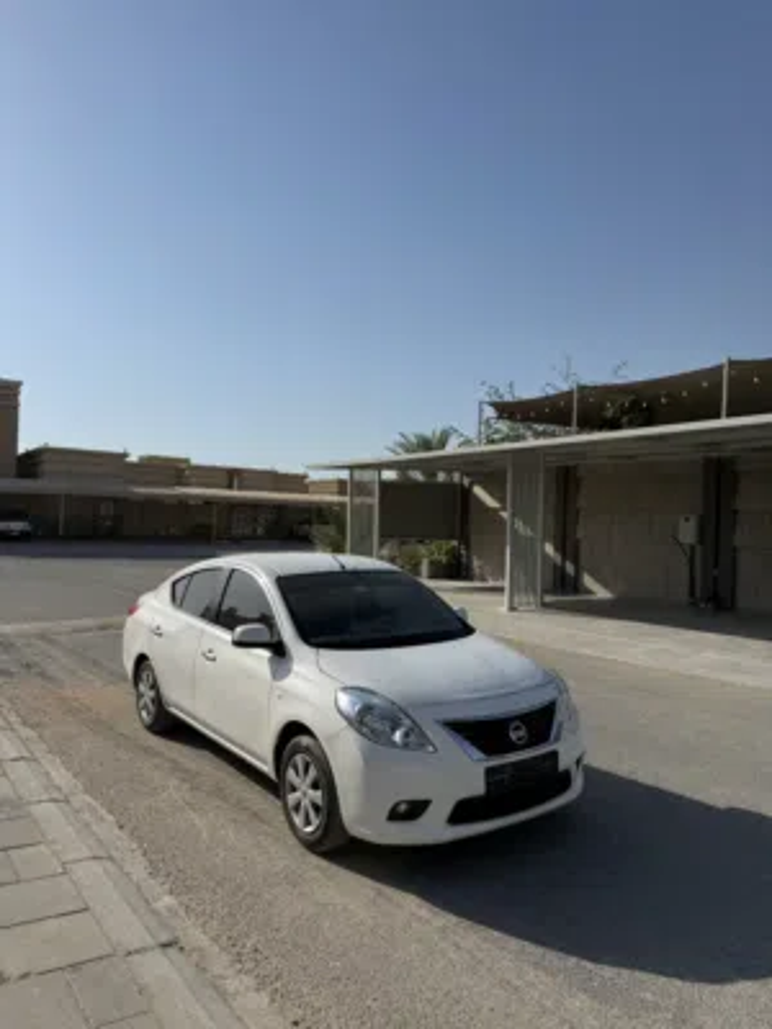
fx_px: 714
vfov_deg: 71.6
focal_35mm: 24
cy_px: 514
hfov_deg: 56.8
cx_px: 386
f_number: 1.78
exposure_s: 1/8130
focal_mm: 6.76
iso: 80
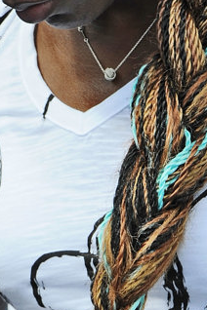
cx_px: 107
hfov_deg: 1.3
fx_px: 9271
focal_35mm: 1075
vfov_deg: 1.9
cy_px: 134
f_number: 5.6
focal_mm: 330
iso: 400
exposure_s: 1/800
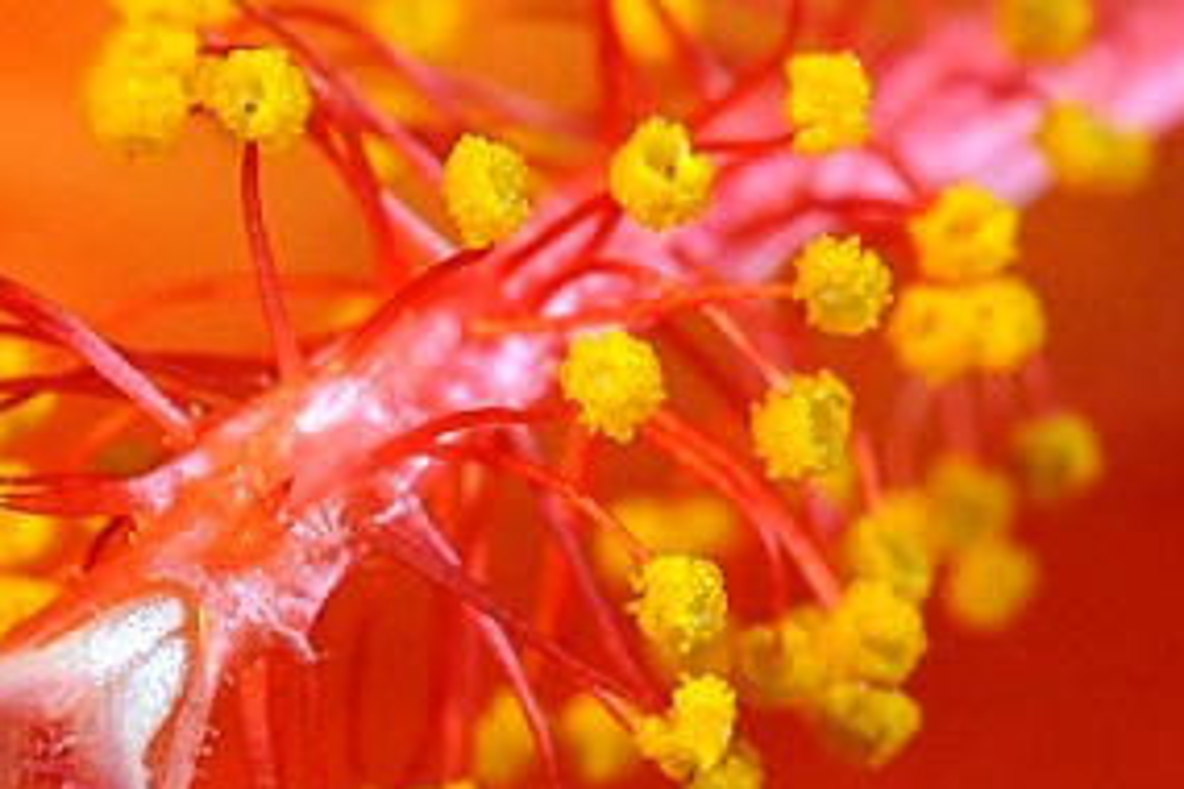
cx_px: 1010
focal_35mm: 369
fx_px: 12135
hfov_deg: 5.6
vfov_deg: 3.7
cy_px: 486
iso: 200
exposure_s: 1.3
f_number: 22
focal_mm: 105
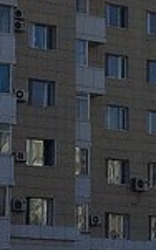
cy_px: -106
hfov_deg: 8.0
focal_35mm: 163
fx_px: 1112
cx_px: 93
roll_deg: +1.2
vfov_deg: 12.3
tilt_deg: +19.0
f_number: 2.2
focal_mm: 4.15
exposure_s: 1/2933
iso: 32
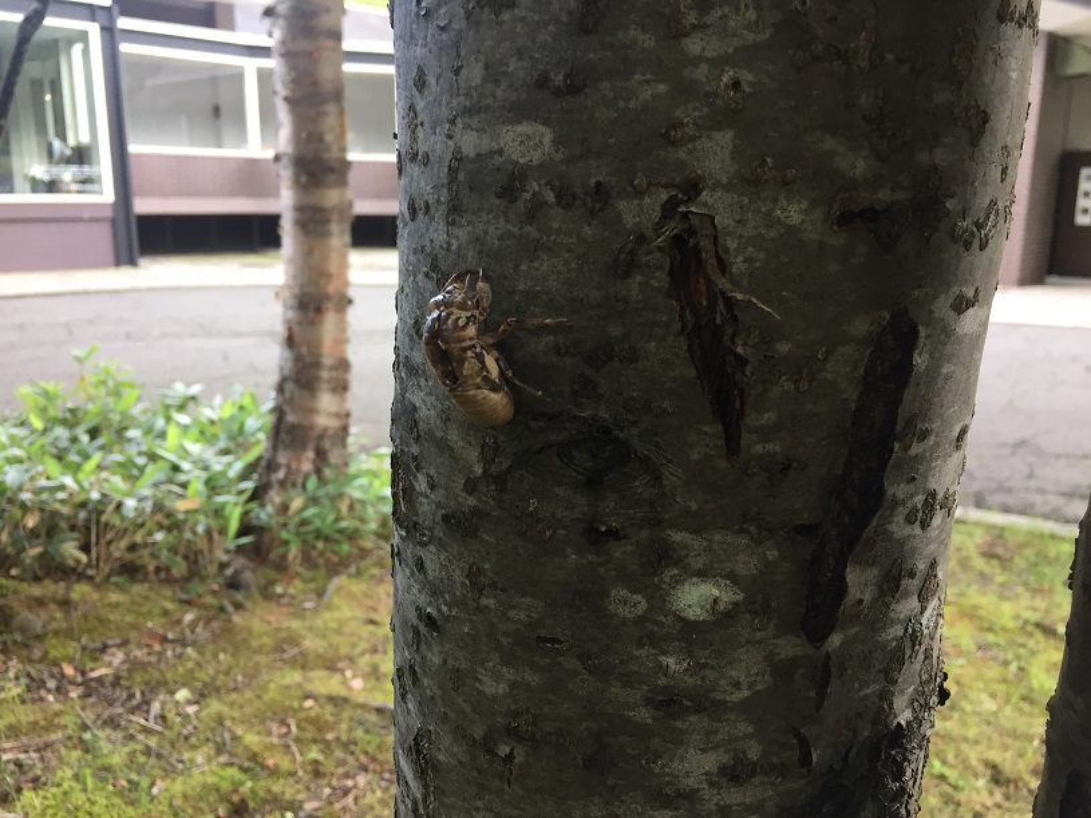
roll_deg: -1.4
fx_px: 914
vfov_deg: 48.2
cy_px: 409
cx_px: 546
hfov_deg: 61.7
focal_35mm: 29
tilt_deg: -11.2
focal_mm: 4.15
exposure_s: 1/30
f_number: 2.2
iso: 32
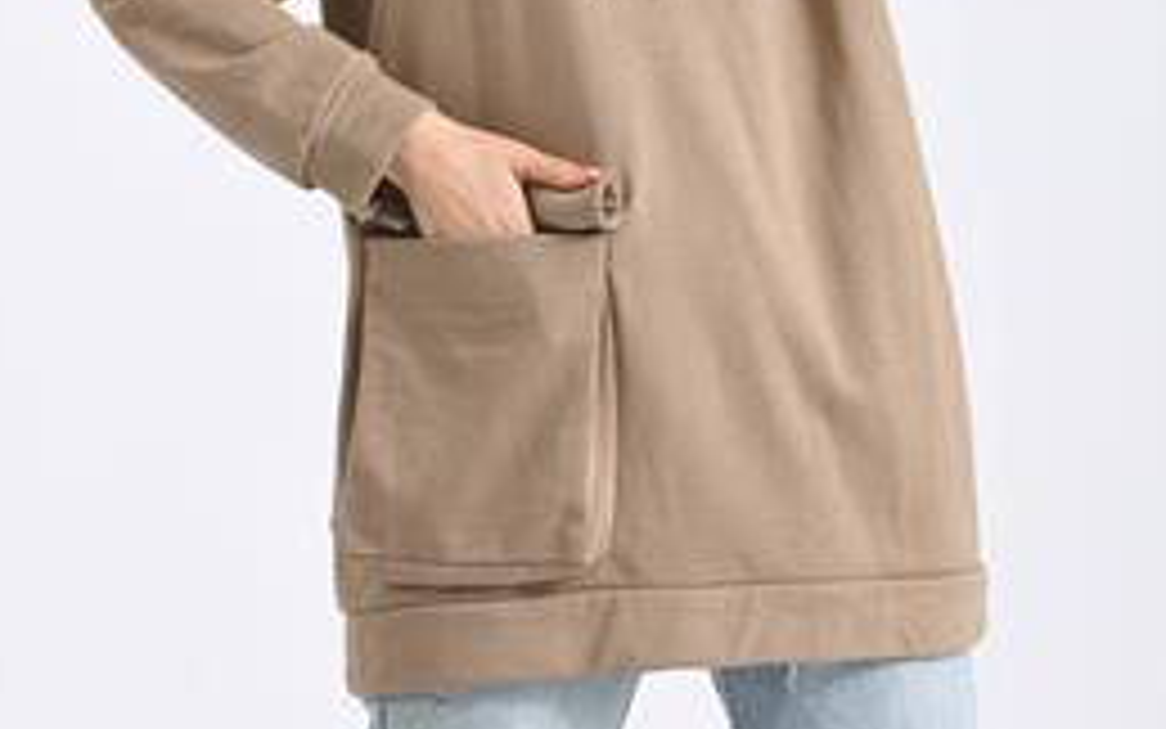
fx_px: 7882
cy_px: 50
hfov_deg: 8.5
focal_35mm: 248
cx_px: 572
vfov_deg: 5.3
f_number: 9
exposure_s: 1/160
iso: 100
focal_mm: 140
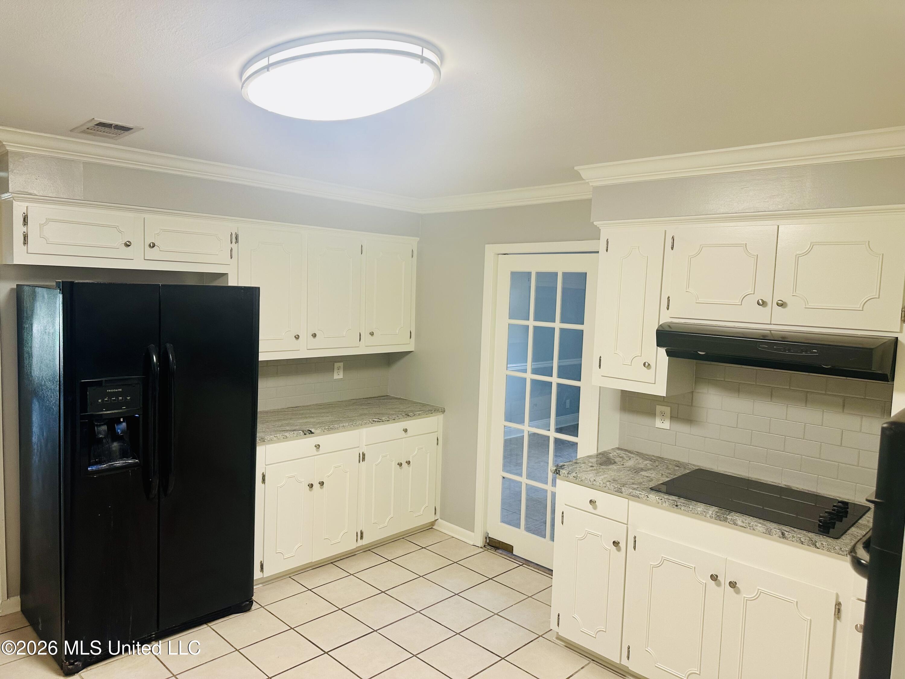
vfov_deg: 56.8
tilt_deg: -3.2
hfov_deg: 71.6
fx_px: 627
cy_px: 340
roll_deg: -1.6
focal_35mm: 24
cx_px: 452
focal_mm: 6.86
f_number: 1.78
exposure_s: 1/60
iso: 125
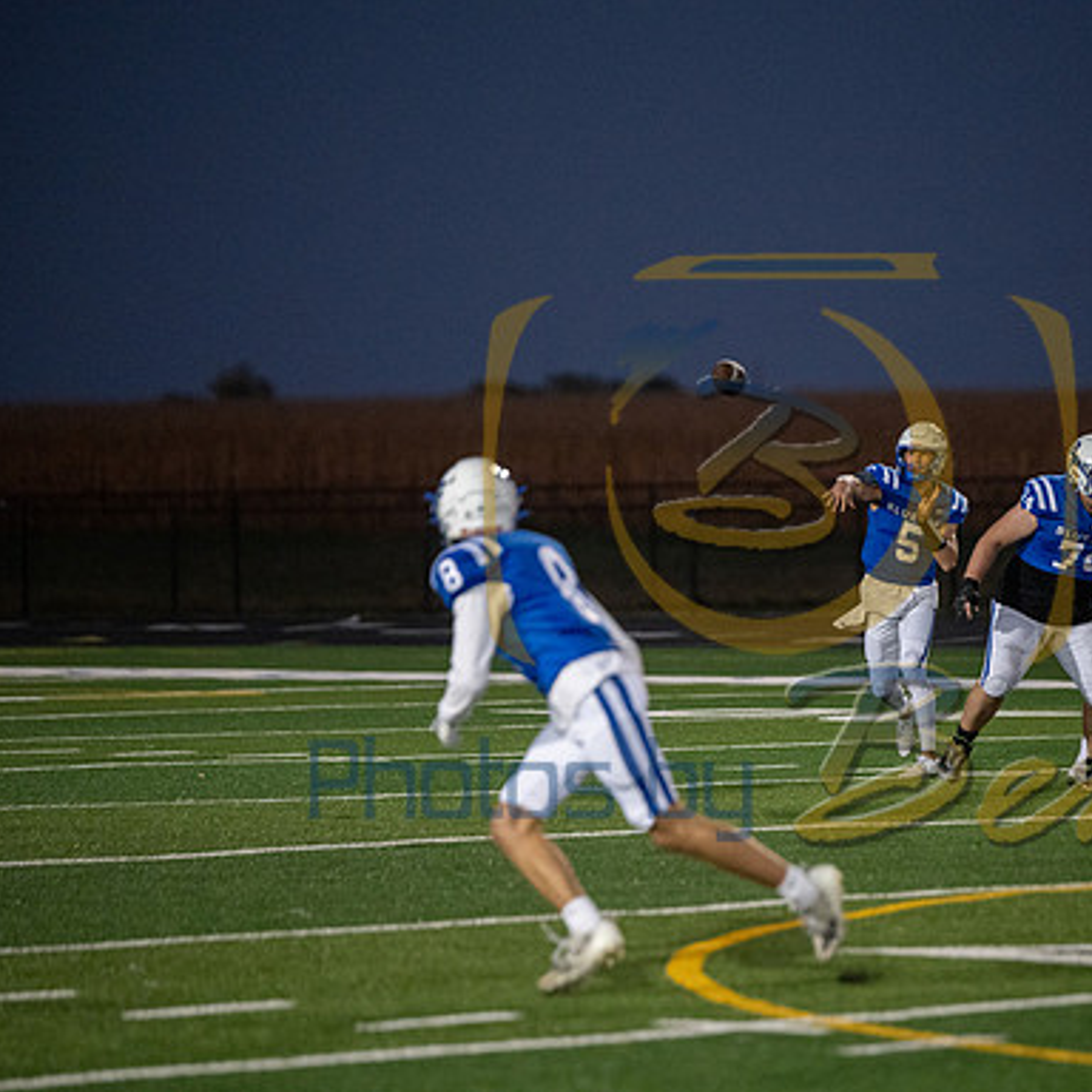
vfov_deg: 6.8
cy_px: 547
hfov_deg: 6.8
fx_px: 9172
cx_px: 722
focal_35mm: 257
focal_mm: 200
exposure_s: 1/1250
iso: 2500
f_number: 2.8
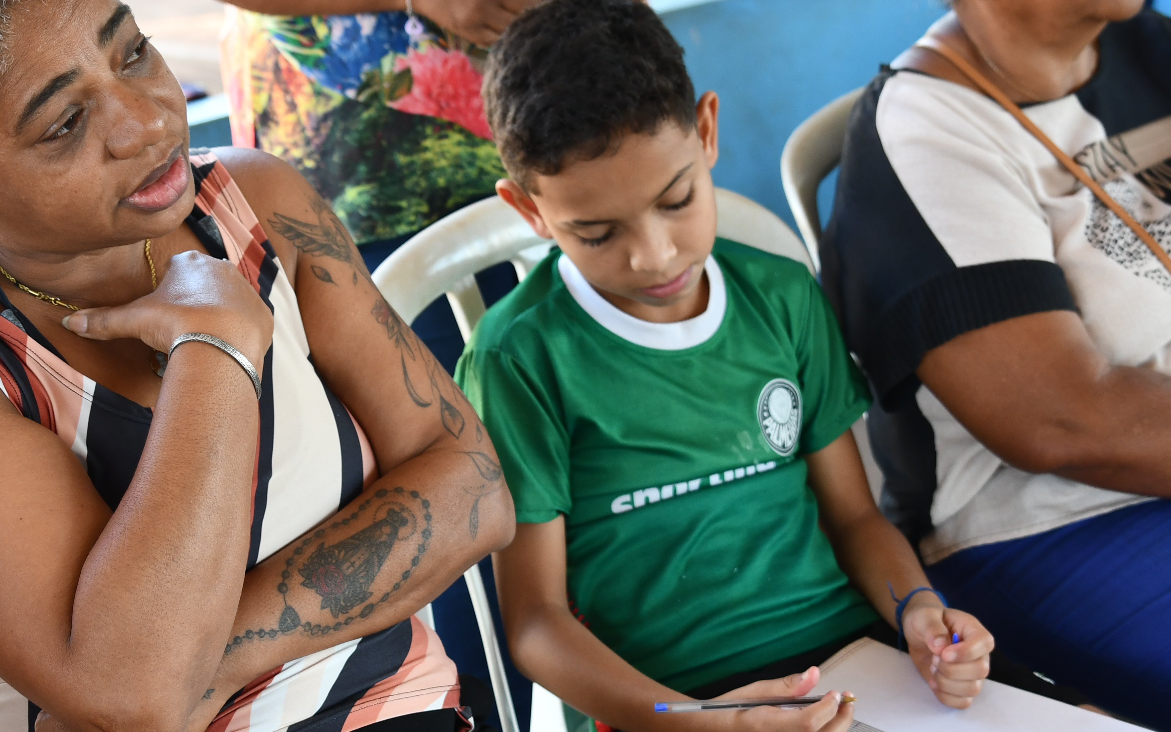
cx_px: 493
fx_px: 2362
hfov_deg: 27.8
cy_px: 516
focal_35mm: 74
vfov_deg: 17.5
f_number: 2.8
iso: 450
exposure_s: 1/250
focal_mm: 31
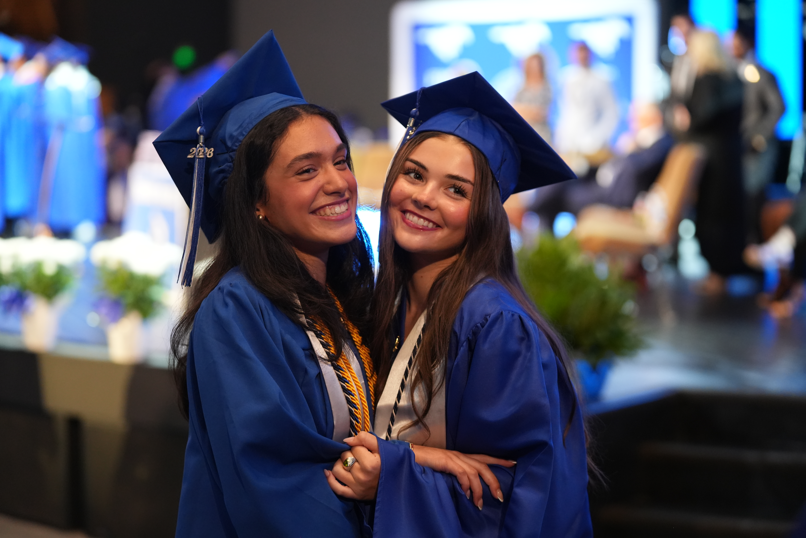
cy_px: 269
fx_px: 1903
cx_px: 403
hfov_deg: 23.9
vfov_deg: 16.1
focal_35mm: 85
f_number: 2.8
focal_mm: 85
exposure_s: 1/160
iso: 4000
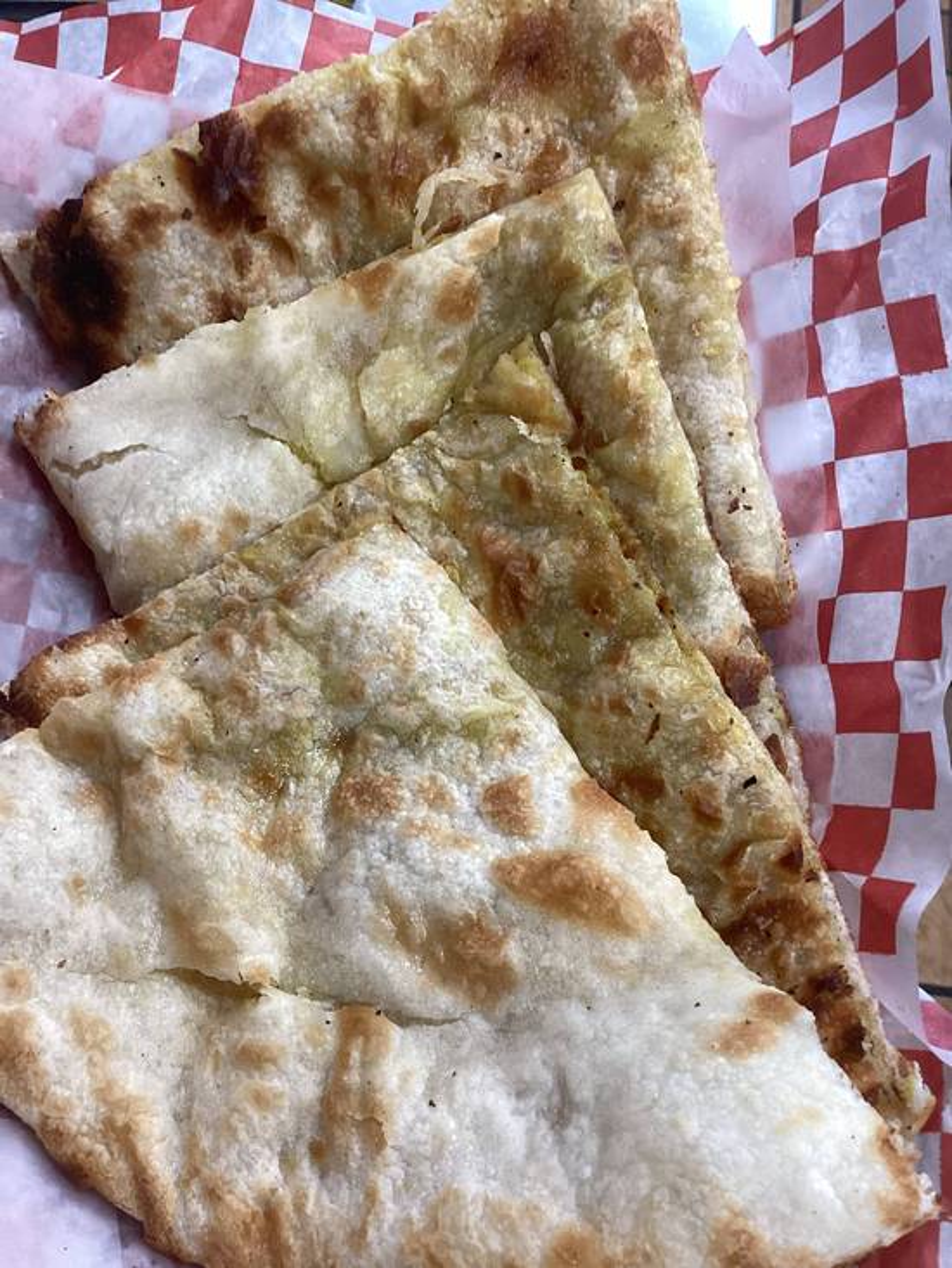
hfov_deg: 45.5
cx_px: 476
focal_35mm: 31
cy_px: 634
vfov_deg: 58.3
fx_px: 1136
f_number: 2.4
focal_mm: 3.3
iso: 200
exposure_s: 1/60
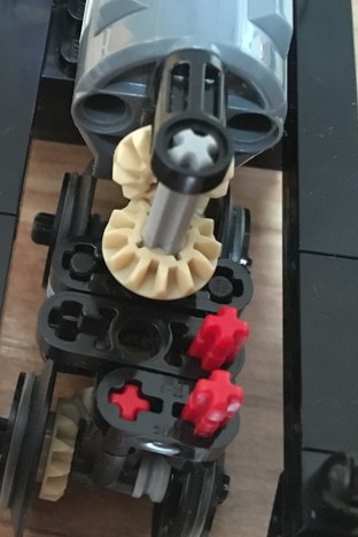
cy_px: 273
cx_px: -7
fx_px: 865
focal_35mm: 58
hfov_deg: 22.4
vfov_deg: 34.5
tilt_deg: -60.6
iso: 1000
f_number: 2.2
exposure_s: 1/17
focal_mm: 4.15
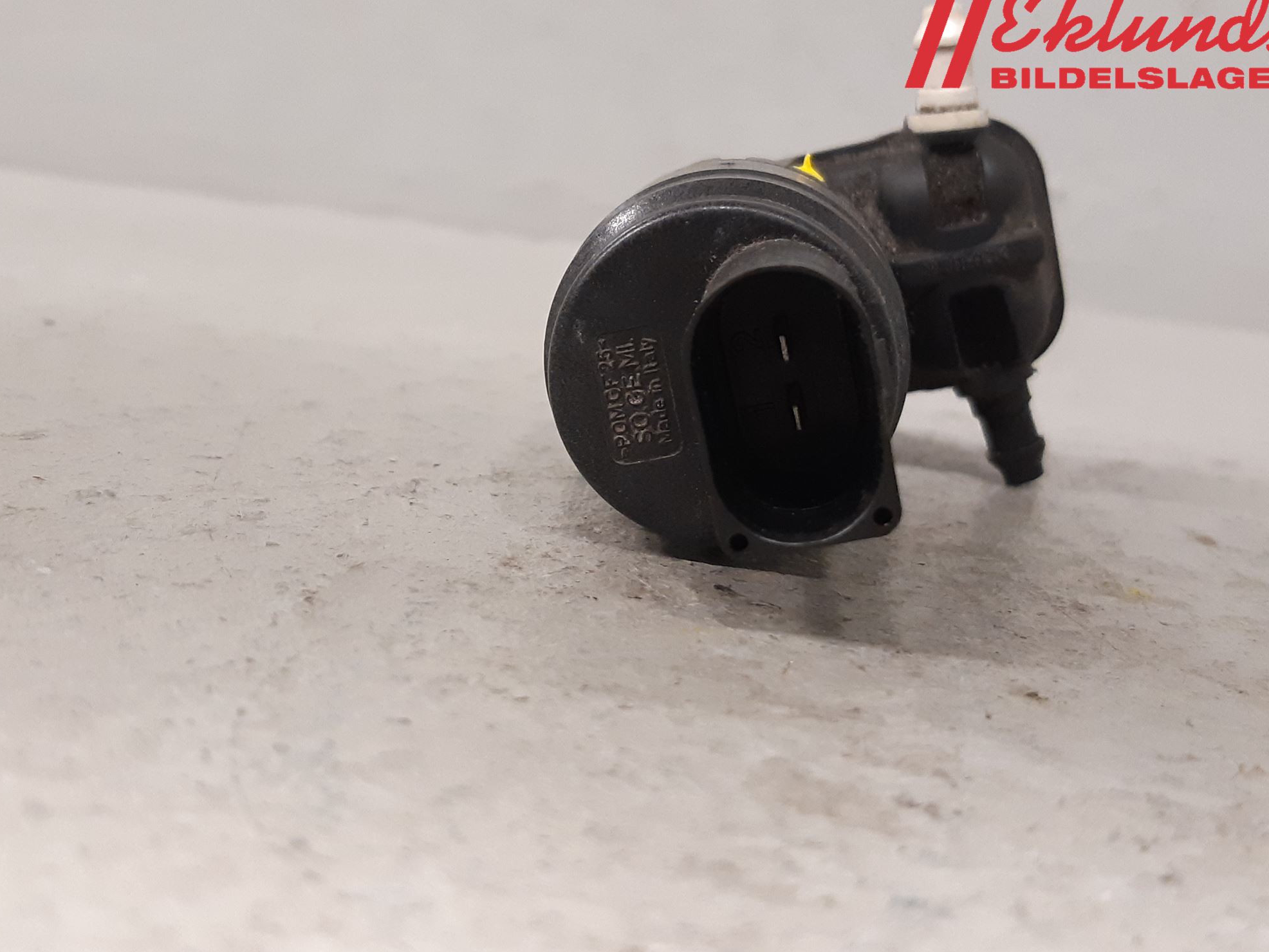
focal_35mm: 27
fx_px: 990
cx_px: 641
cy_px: 474
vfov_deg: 51.4
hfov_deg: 65.3
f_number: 1.7
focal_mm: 3.93
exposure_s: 1/50
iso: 250
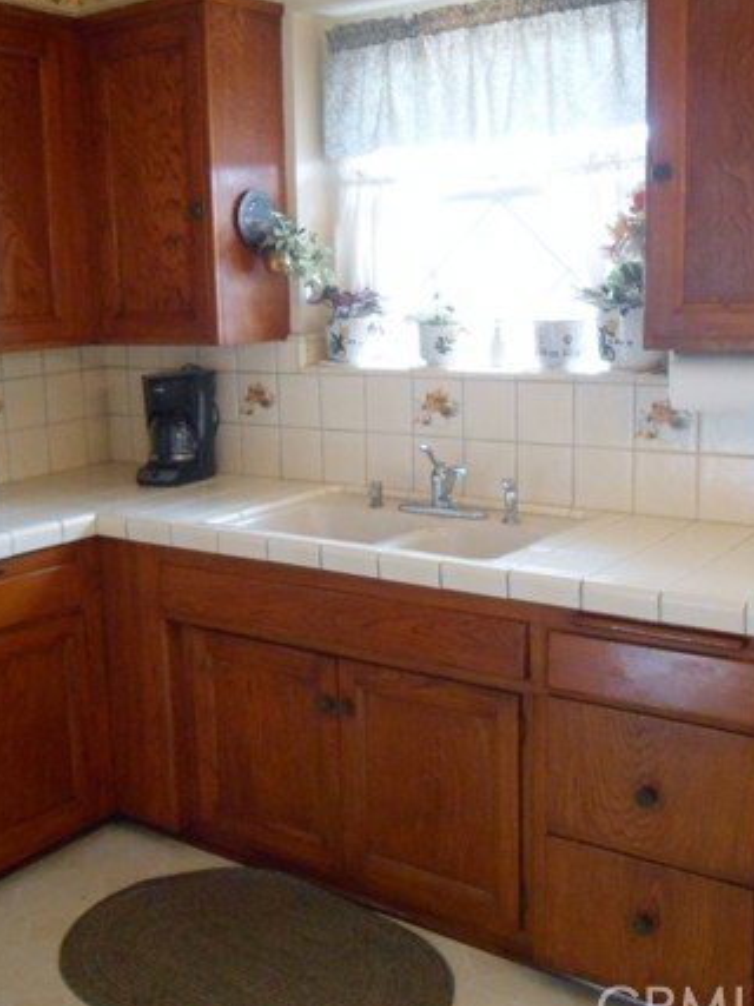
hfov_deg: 36.7
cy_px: 476
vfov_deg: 47.9
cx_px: 325
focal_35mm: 39
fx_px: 1133
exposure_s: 1/30
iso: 320
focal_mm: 4.6
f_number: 3.5
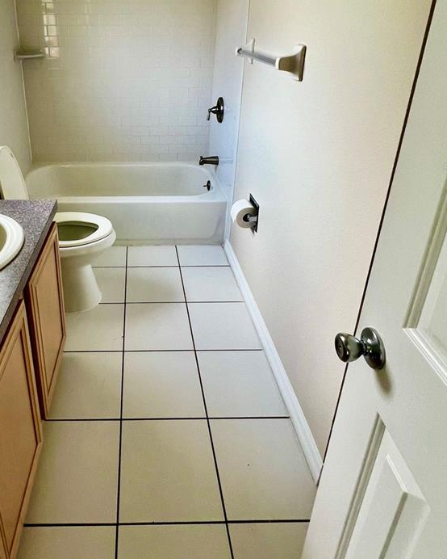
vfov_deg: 71.8
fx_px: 364
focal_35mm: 22
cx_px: 138
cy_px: 168
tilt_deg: -21.4
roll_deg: +0.1
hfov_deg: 61.1
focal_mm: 1.57
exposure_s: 1/99
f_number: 1.8
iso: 64
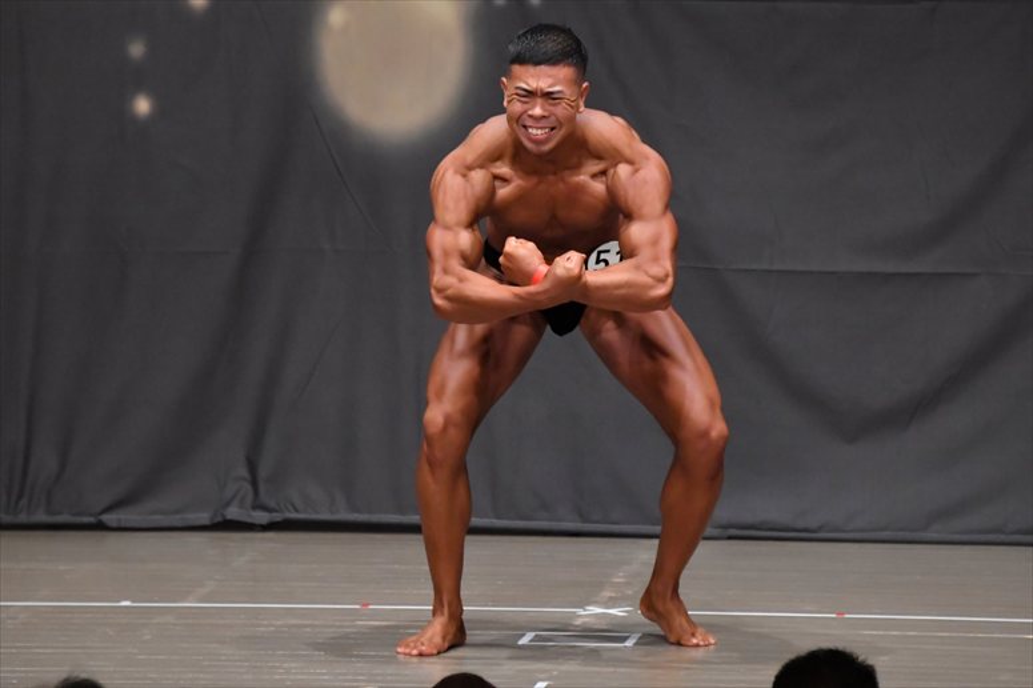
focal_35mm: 315
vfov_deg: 4.4
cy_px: 344
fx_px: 9034
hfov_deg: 6.5
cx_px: 516
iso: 6400
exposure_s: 1/400
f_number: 5.6
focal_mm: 210
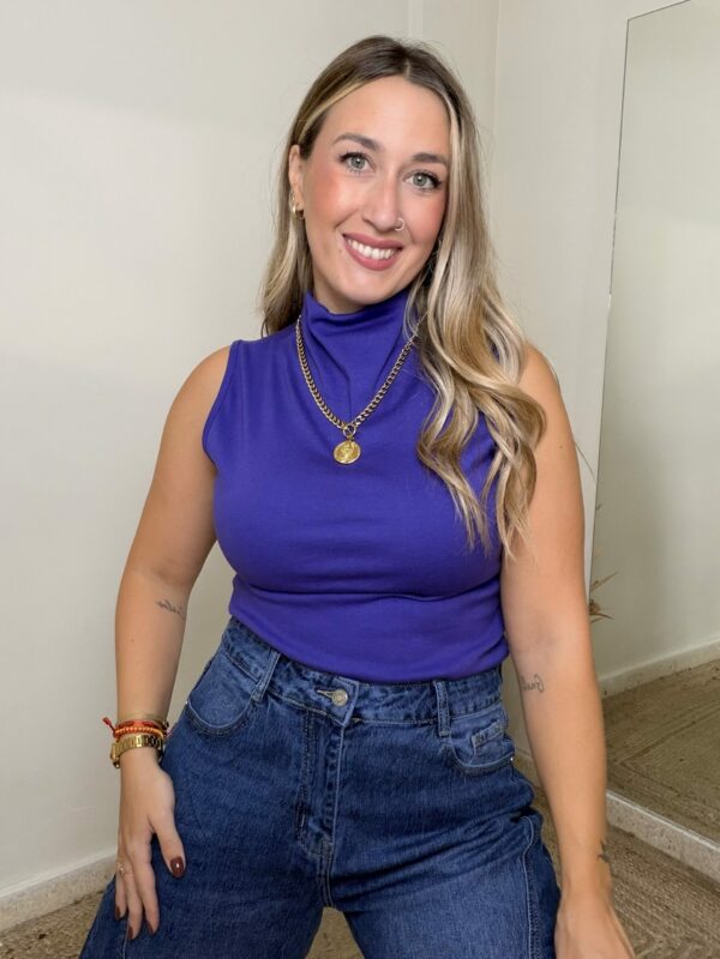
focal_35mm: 30
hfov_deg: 46.8
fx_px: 832
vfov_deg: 60.0
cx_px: 360
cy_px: 480
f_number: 1.9
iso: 100
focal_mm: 2.71
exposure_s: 1/60
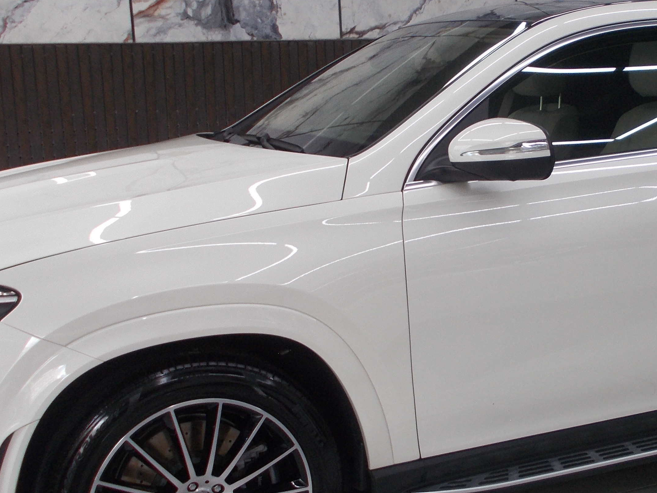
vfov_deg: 26.1
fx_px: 1063
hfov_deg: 33.9
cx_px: 456
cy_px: 261
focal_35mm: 56
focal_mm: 4.6
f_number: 3.2
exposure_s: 1/60
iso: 80
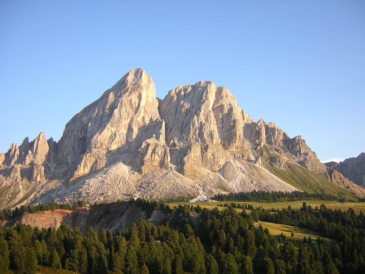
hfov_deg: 51.4
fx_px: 380
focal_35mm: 36
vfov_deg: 39.7
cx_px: 182
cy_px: 137
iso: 100
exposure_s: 1/267
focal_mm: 4.7
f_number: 2.6
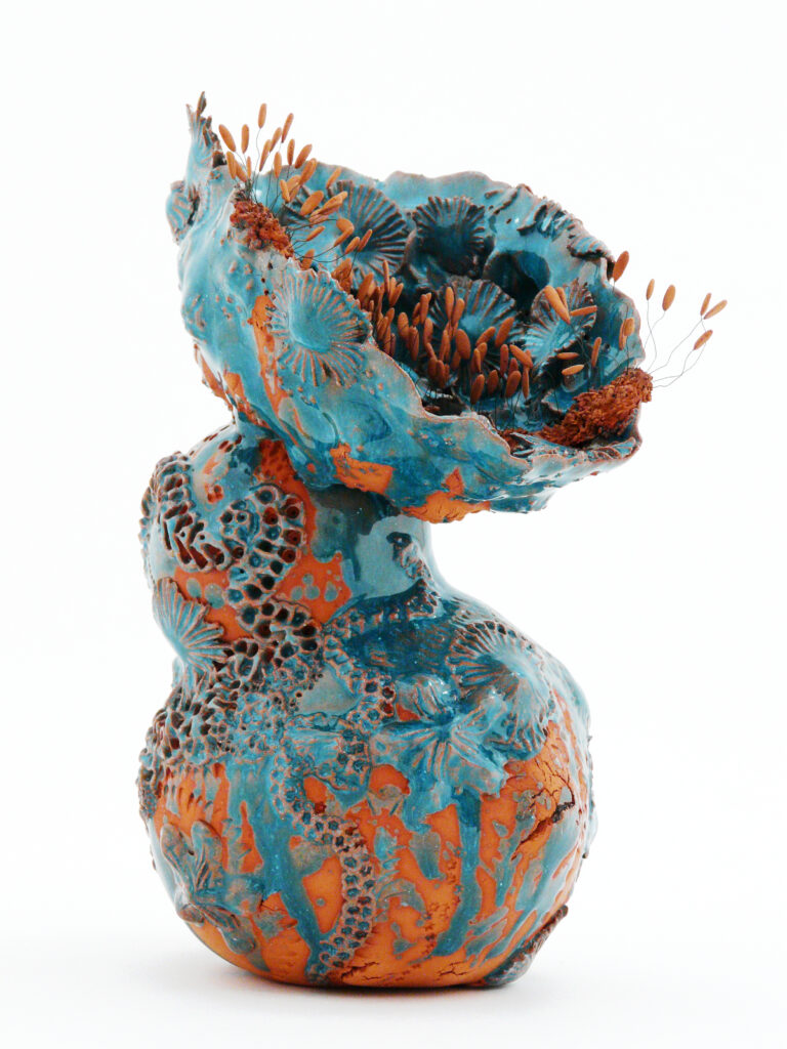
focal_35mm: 114
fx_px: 3456
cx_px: 394
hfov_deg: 13.0
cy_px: 524
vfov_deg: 17.3
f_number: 3.6
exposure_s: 1/20
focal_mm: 18.8
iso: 200
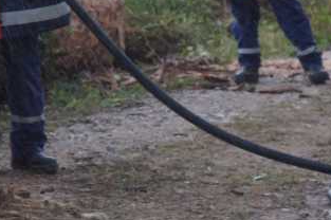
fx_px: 2645
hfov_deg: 7.0
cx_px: -290
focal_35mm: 288
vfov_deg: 4.7
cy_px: -130
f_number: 4
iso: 640
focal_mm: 50
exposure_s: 1/80
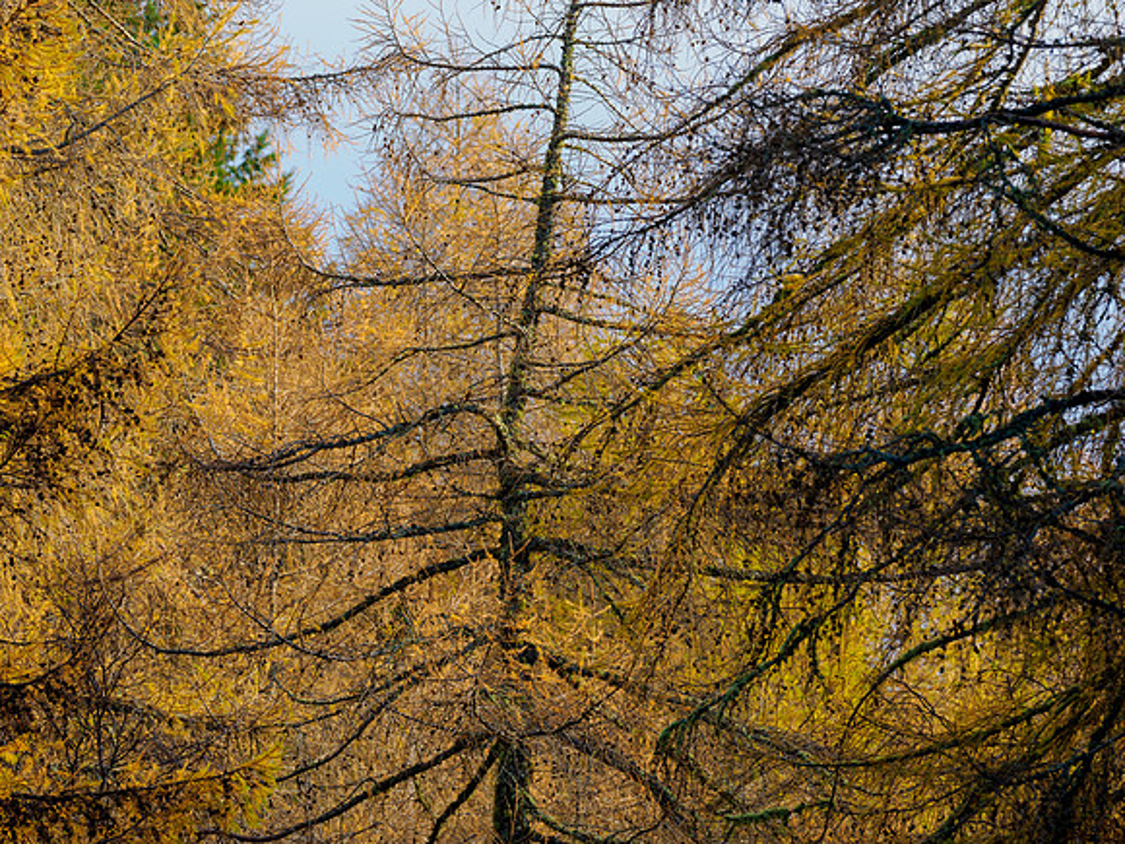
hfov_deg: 3.3
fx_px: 19532
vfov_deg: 2.5
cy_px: 422
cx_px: 562
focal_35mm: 601
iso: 400
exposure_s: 1/250
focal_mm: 300
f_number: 5.6
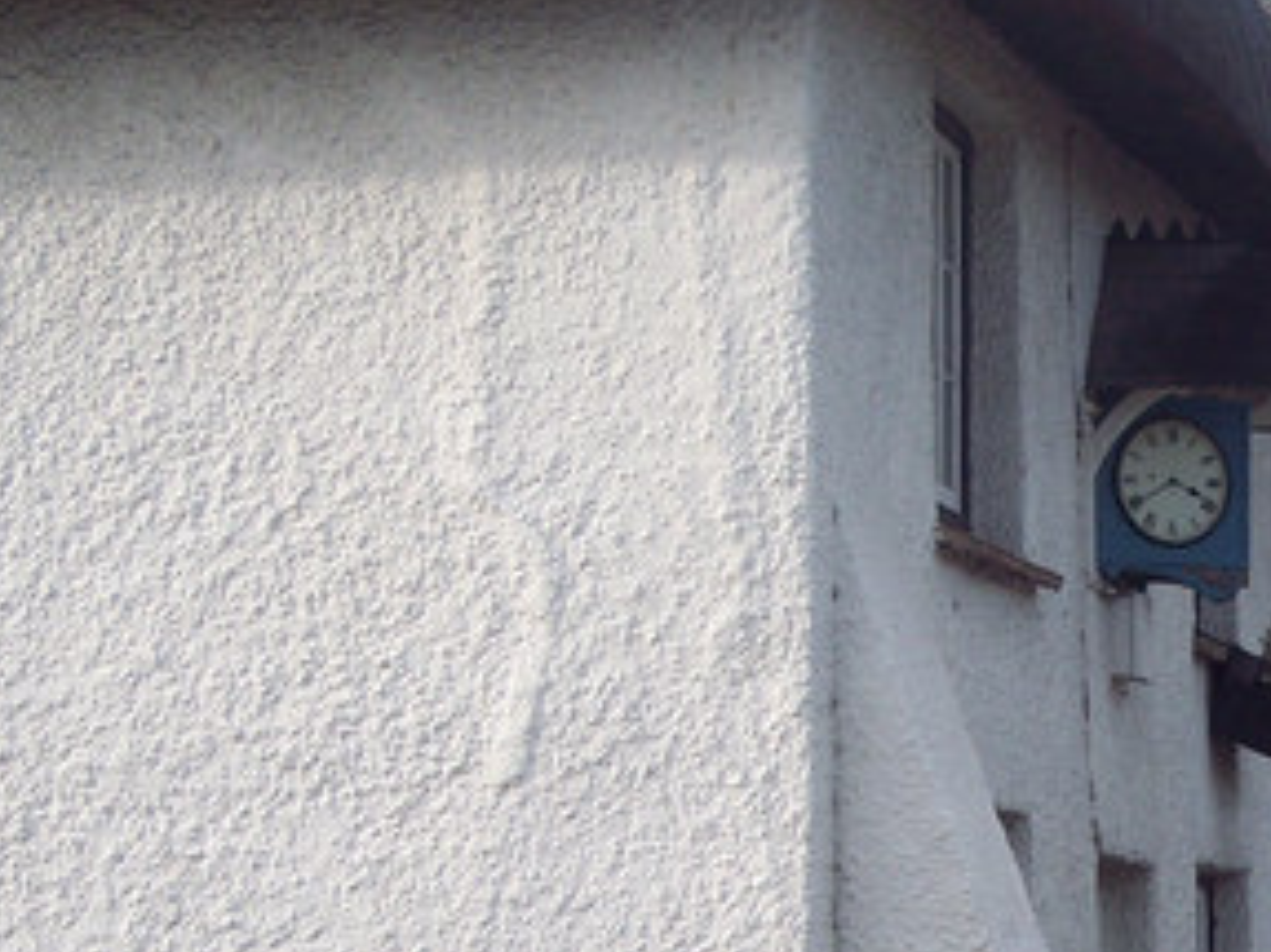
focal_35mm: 145
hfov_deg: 13.4
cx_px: 1253
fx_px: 5322
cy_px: 593
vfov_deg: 10.2
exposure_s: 1/350
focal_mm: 13.3
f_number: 4
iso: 100
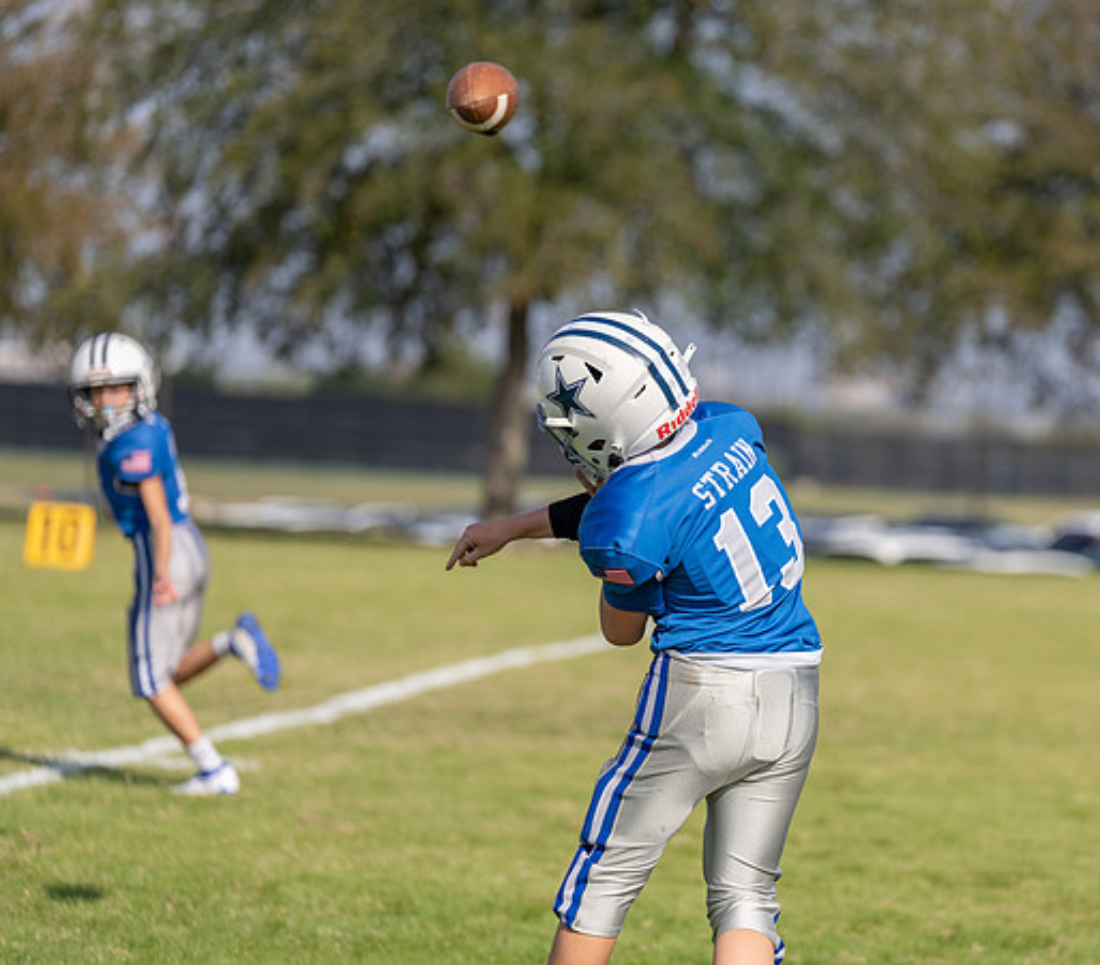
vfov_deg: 9.5
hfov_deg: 10.8
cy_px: 464
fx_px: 5835
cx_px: 750
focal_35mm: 173
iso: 100
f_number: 2.8
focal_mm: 140
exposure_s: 1/2500
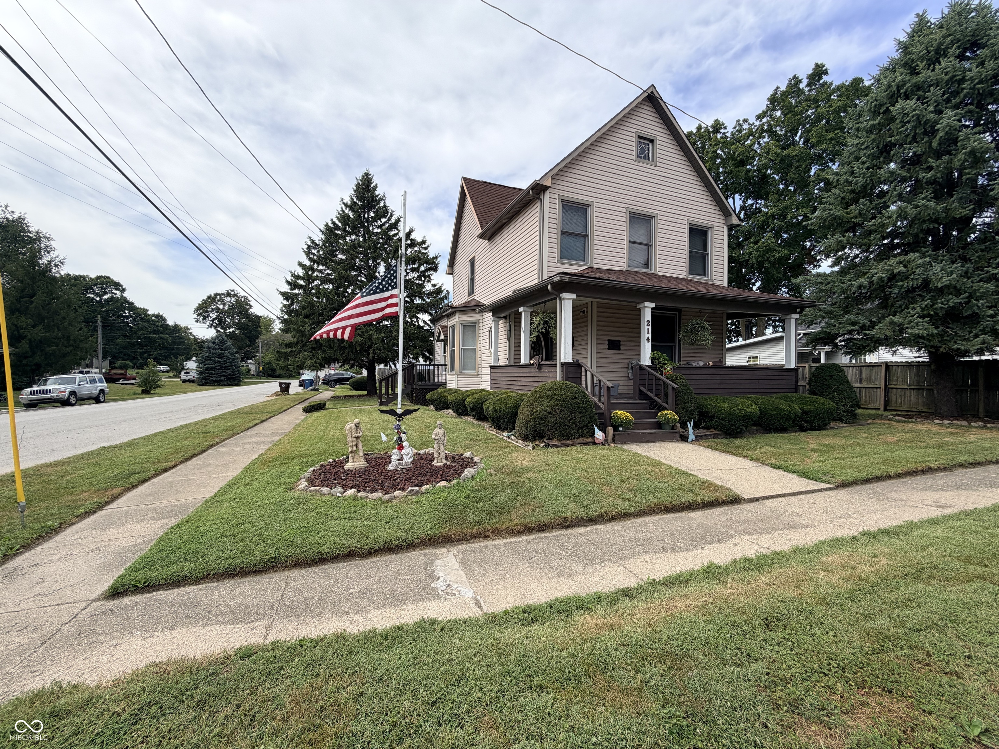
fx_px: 404
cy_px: 374
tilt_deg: +0.6
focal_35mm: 14
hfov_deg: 102.1
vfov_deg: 85.7
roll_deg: -0.3
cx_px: 500
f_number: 2.2
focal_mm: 2.22
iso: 25
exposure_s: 1/770
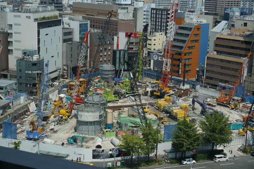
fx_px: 423
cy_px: 84
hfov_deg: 33.4
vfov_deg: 22.6
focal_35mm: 60
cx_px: 127
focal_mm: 40
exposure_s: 1/250
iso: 100
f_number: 9
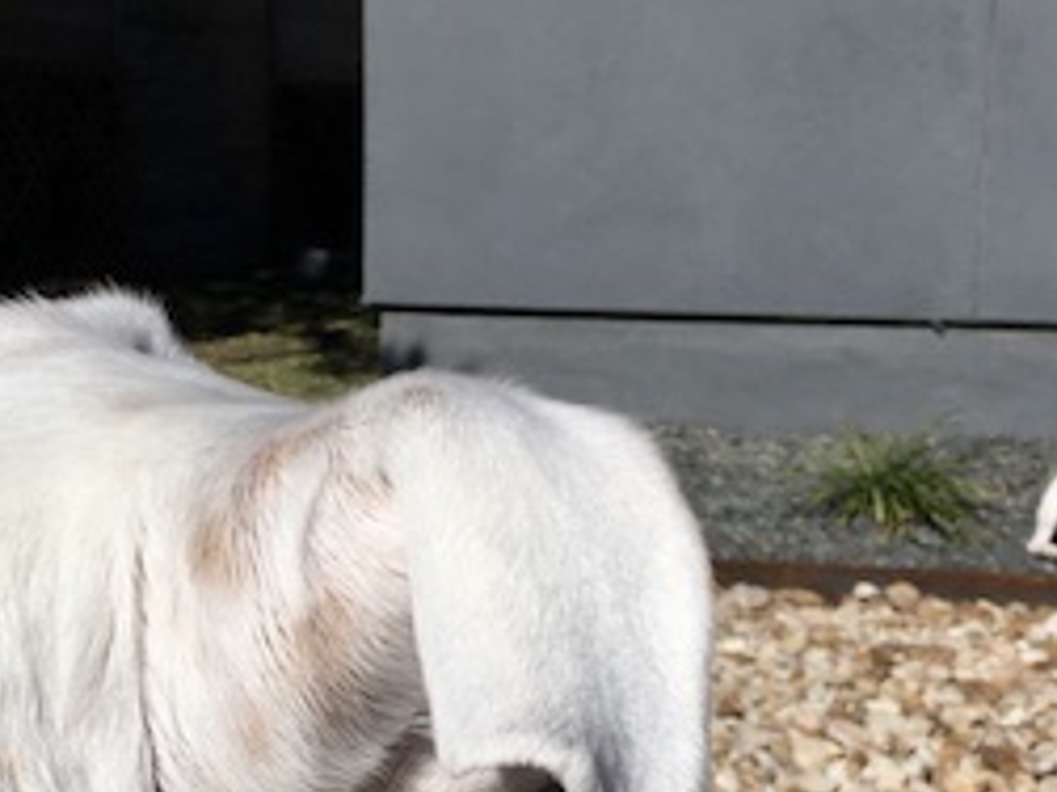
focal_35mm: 74
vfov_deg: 19.8
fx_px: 2259
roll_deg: +0.9
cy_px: 527
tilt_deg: -10.8
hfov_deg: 26.1
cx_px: 316
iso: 25
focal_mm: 4.15
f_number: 2.2
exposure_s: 1/4808
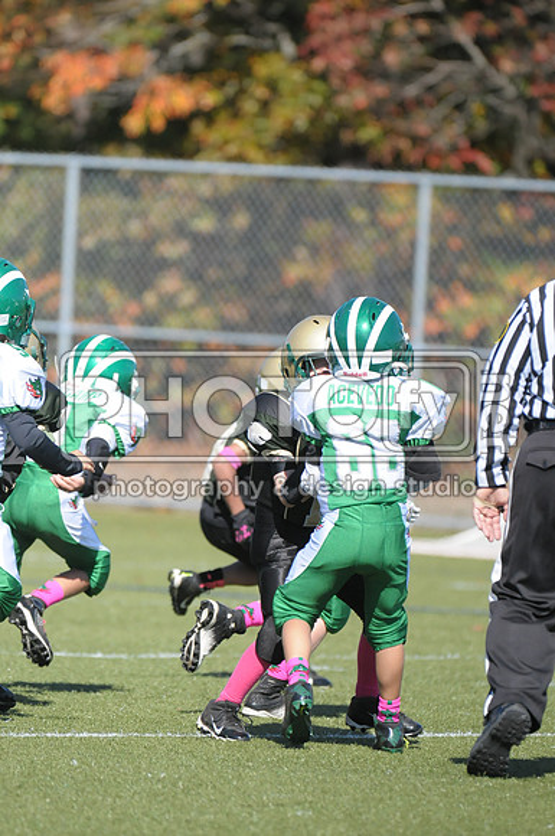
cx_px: 278
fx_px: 10437
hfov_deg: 3.0
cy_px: 418
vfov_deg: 4.6
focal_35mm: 450
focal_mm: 300
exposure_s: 1/6400
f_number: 4
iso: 1000
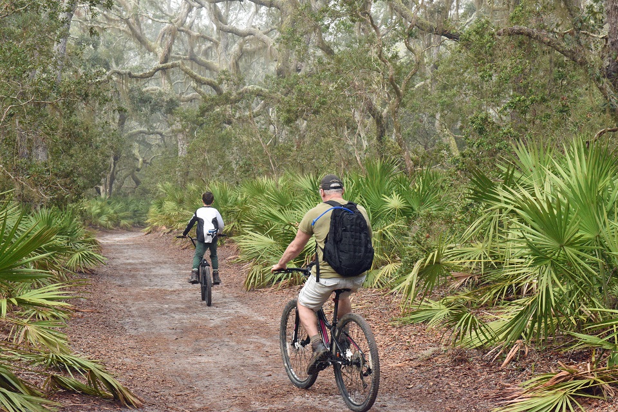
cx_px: 309
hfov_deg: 28.8
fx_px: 1202
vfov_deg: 19.5
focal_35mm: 70
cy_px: 206
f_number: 14
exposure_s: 1/800
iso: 8000
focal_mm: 70
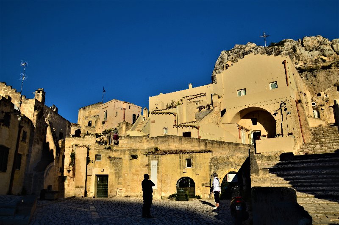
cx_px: 170
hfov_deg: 67.5
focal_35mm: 27
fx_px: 254
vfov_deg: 47.7
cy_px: 112
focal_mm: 18
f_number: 11
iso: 110
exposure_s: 1/125
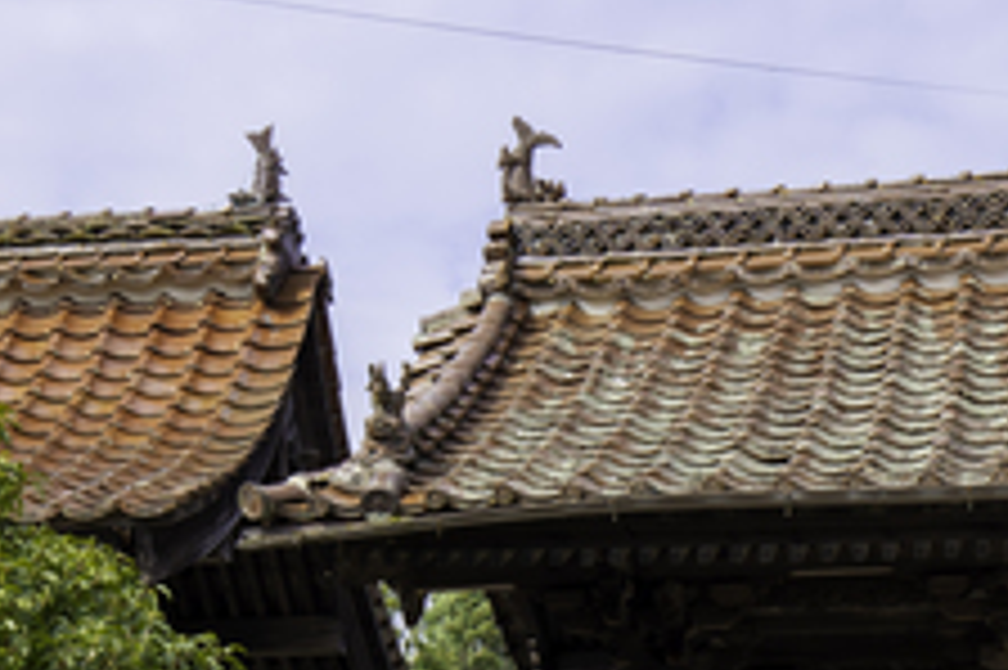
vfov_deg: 13.2
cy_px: 895
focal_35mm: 100
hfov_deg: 20.4
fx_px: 2798
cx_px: 580
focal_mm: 35
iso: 100
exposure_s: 1/125
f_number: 10
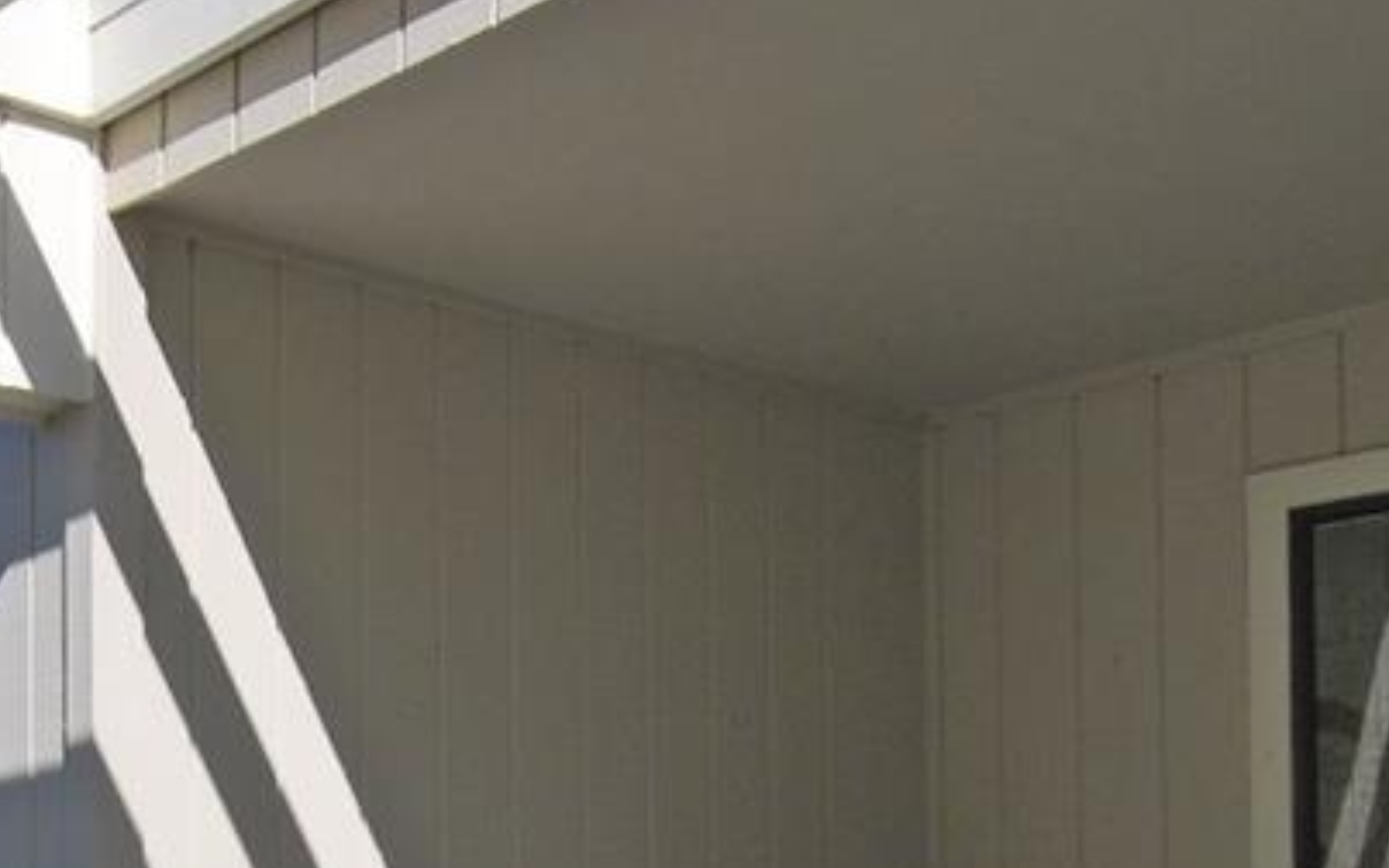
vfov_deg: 21.4
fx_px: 2158
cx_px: 252
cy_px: 990
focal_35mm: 57
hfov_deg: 34.4
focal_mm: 10
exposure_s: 1/250
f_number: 10
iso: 160
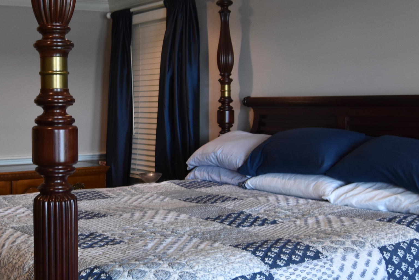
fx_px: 617
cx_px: 94
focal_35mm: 53
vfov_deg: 25.5
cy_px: 134
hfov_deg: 36.5
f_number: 5
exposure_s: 1/100
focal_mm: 18
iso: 800
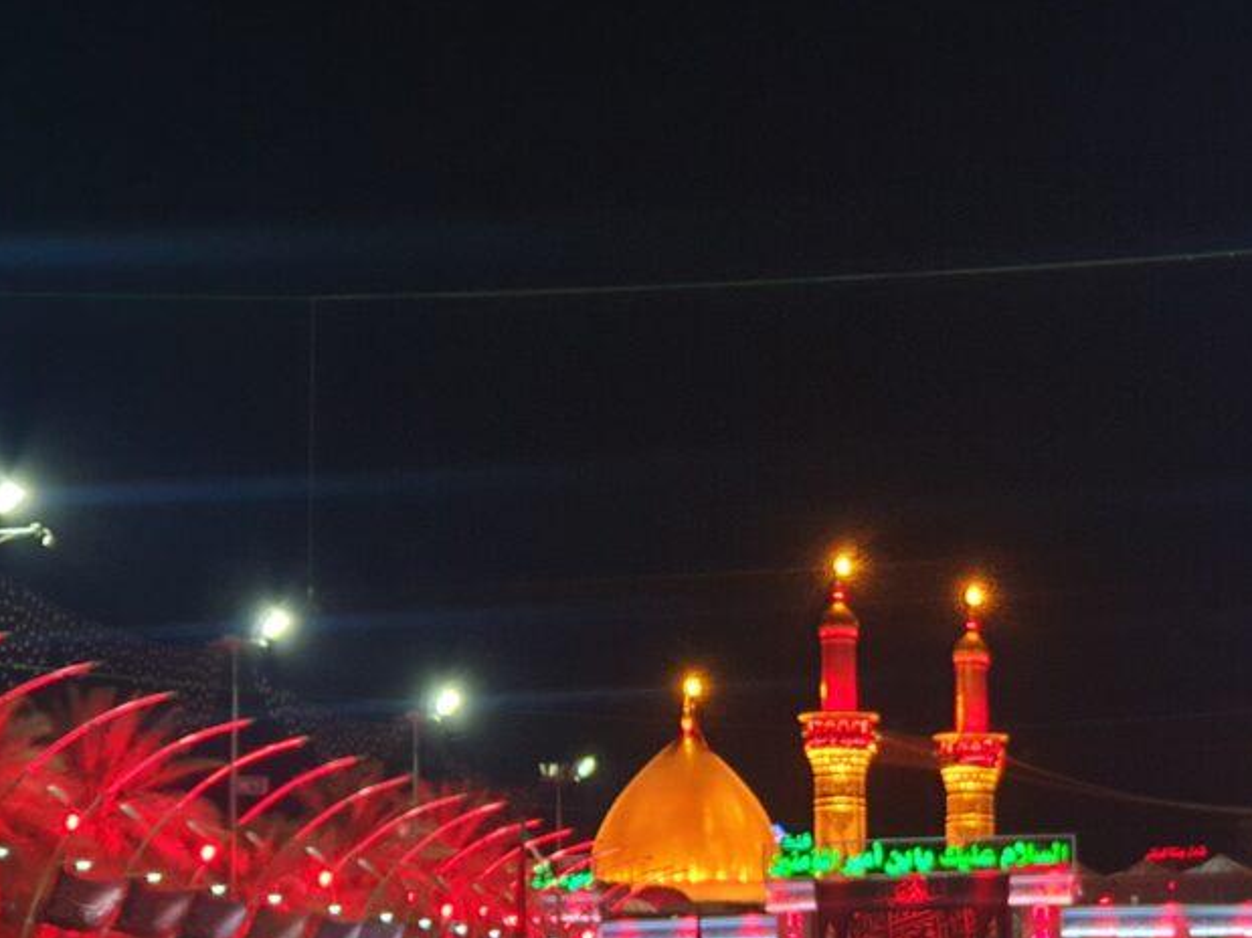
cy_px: 689
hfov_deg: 22.4
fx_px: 3110
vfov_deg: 17.1
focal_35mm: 86
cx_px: 1017
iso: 200
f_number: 2.4
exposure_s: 1/33
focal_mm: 6
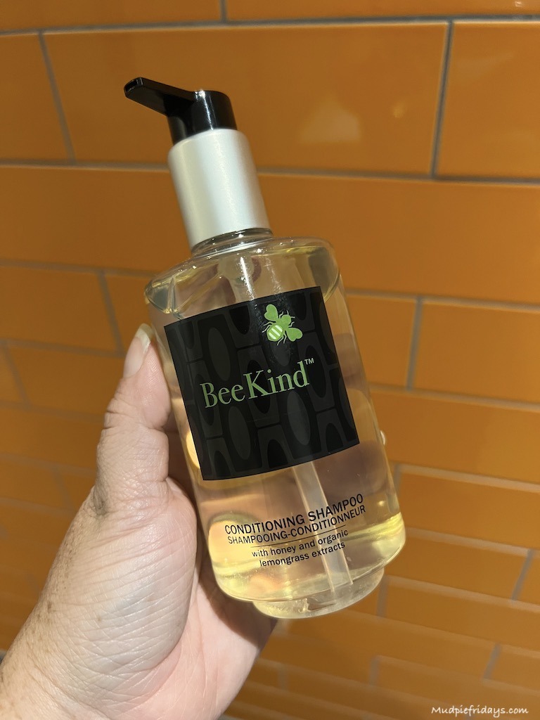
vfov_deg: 67.3
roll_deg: +3.6
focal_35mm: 26
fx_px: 541
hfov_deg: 53.1
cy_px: 360
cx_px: 270
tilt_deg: -36.2
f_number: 1.5
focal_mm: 5.7
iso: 500
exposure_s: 1/50
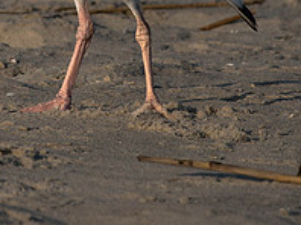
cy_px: -32
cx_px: 111
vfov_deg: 0.4
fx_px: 30397
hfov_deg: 0.6
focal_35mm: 3500
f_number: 6.3
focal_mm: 500
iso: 400
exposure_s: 1/3200
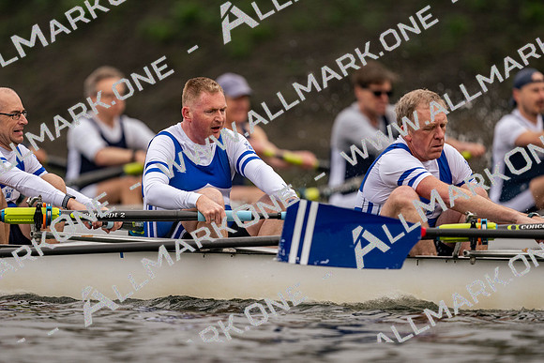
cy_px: 182
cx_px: 272
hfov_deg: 2.3
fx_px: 13603
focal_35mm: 900
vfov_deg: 1.5
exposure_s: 1/1600
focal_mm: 600
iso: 320
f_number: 4
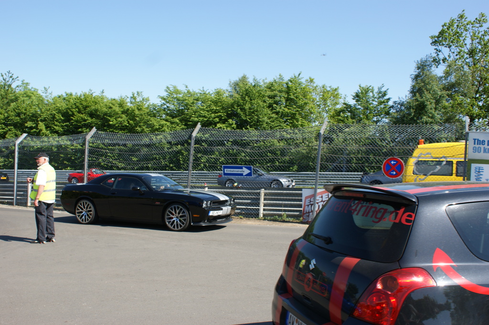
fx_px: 448
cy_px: 162
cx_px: 244
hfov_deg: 57.3
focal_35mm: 33
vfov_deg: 39.9
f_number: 6.3
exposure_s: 1/250
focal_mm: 22
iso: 100
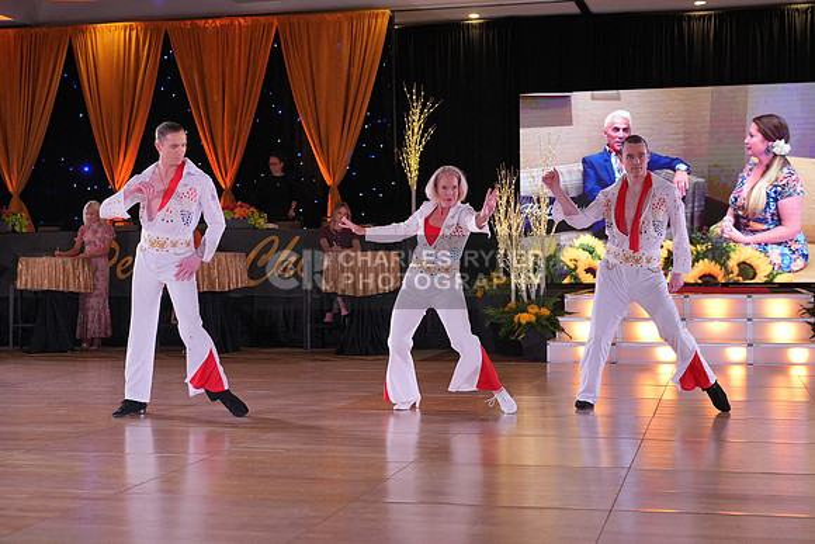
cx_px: 408
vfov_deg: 24.2
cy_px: 272
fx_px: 1268
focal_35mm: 56
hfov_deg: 35.6
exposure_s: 1/400
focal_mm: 56
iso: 1600
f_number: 4
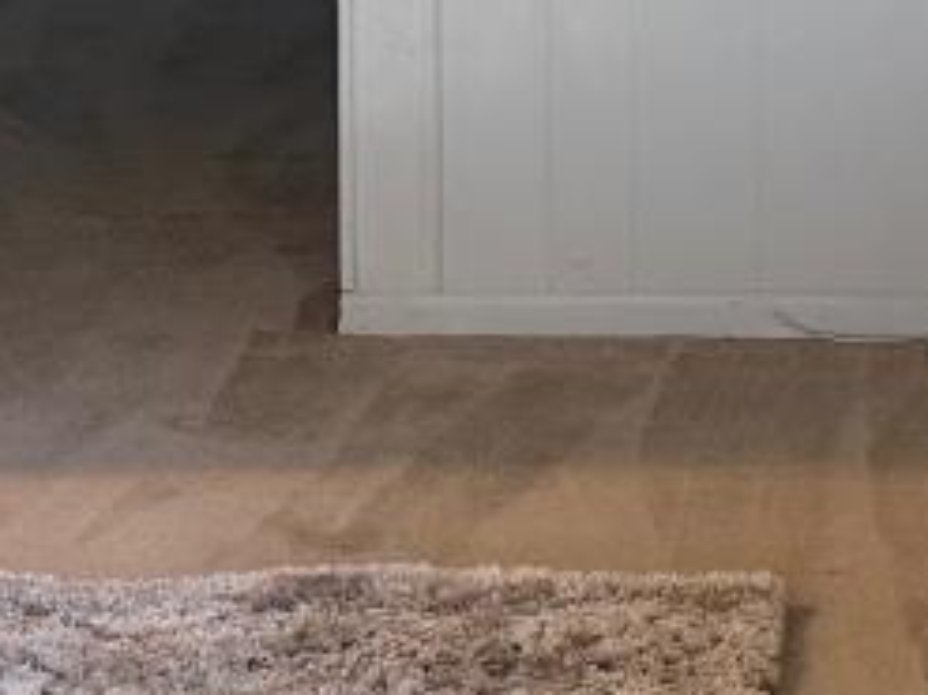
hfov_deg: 13.4
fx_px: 3912
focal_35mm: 146
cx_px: 797
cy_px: -261
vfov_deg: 9.9
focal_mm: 6.76
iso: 320
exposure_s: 1/60
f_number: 1.78
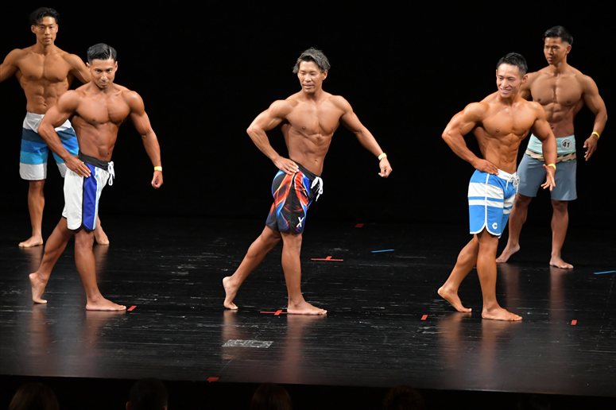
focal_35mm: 225
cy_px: 205
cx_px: 308
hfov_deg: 9.2
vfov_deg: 6.1
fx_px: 3848
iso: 3200
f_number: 5.6
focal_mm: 150
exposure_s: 1/400
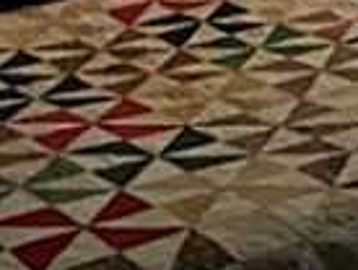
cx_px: 662
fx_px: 1740
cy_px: -109
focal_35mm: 168
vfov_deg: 8.7
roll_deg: +1.0
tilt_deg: -9.1
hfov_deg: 10.9
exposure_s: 1/15
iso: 200
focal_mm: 4.15
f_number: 2.2
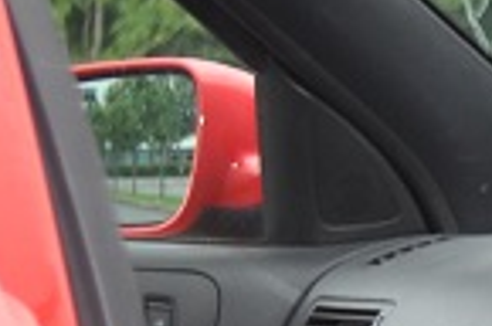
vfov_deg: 4.3
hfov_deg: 6.1
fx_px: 4241
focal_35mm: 311
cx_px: 1517
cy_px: 659
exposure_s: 1/200
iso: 220
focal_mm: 28
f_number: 4.5
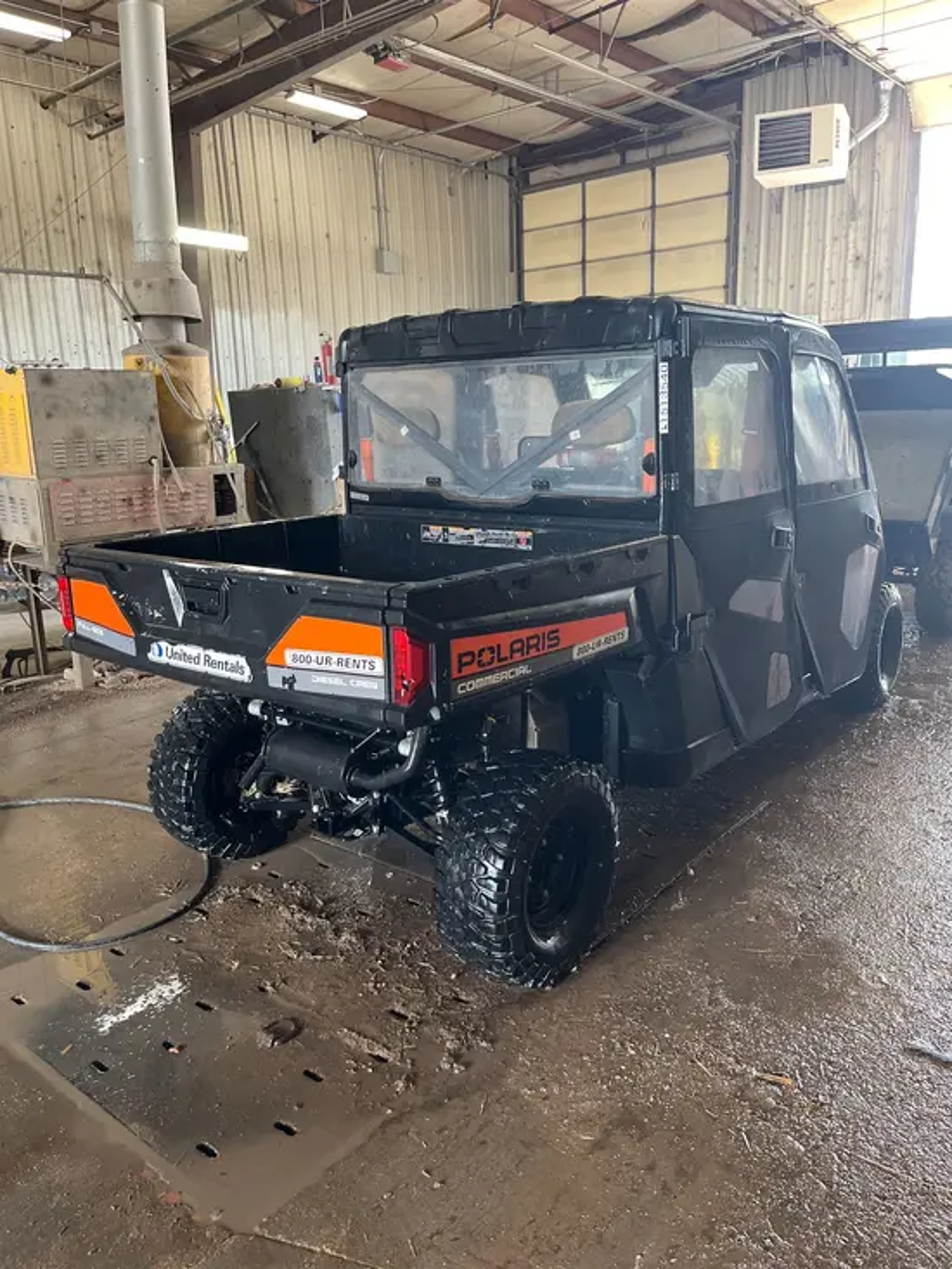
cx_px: 476
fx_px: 953
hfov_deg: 53.1
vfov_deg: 67.3
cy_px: 634
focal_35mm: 26
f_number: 1.6
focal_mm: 5.1
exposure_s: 1/60
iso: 160
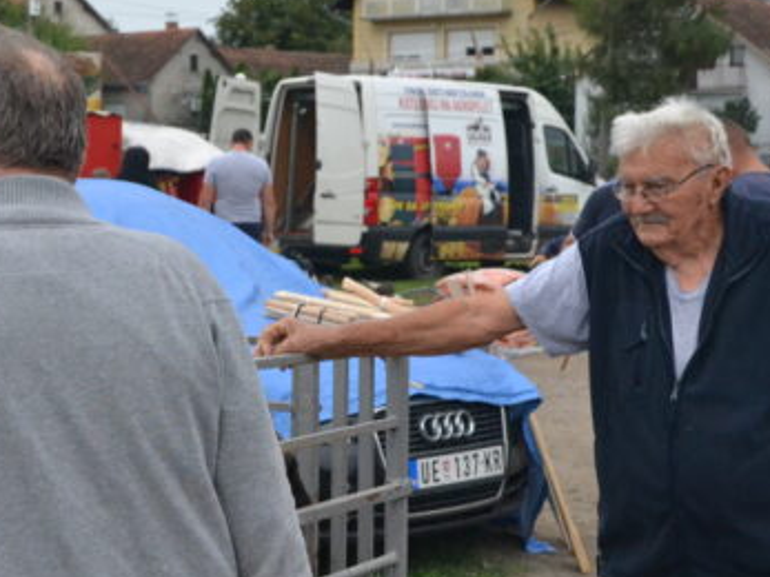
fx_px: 1780
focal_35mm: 80
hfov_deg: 24.2
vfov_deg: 18.4
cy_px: 378
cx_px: 220
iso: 1600
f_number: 5
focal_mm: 25
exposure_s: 1/1250
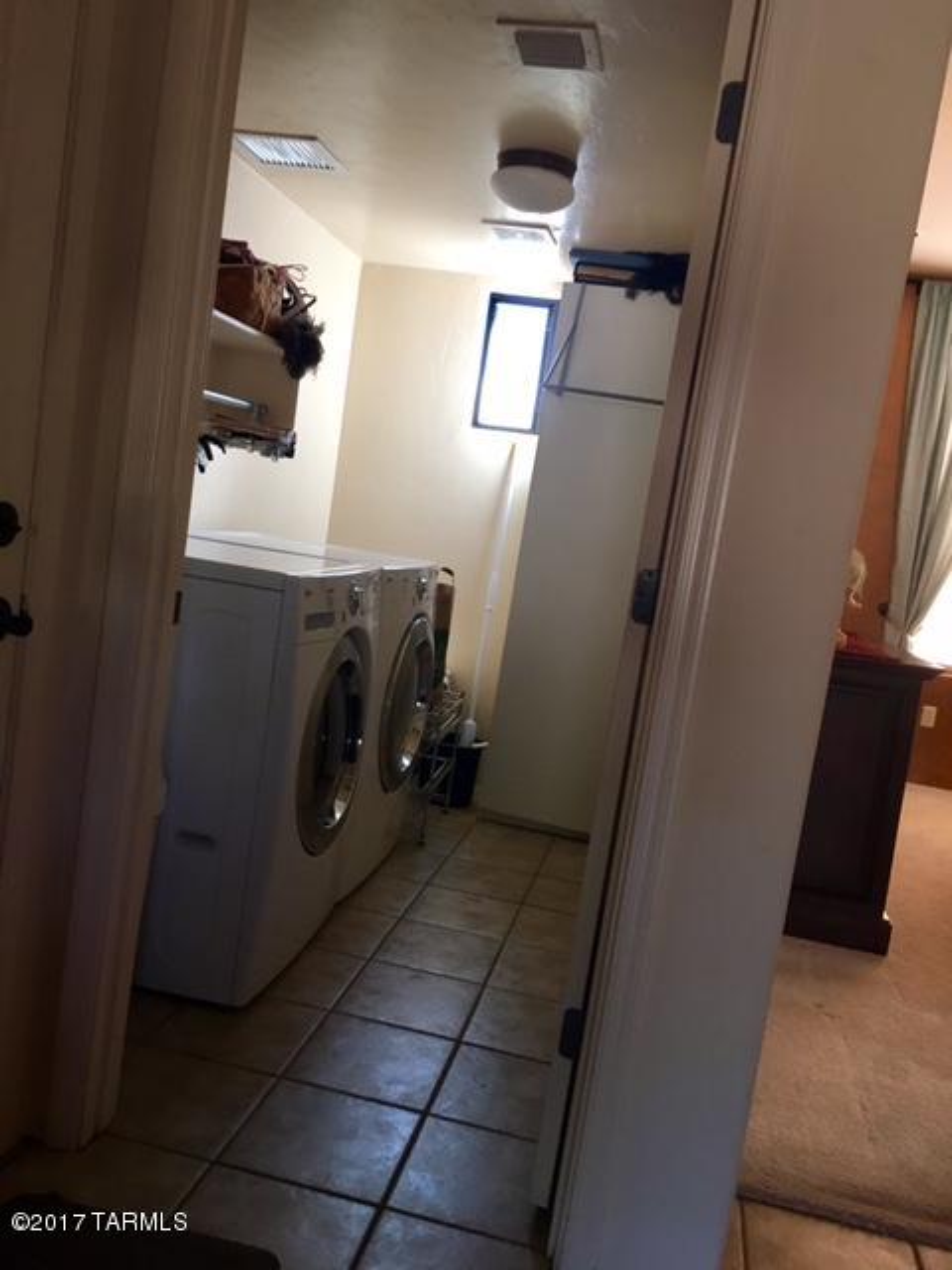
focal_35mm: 29
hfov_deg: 48.2
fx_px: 1063
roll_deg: -7.4
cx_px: 476
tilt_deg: -5.8
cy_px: 635
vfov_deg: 61.7
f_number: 2.2
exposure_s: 1/30
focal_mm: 4.15
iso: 100
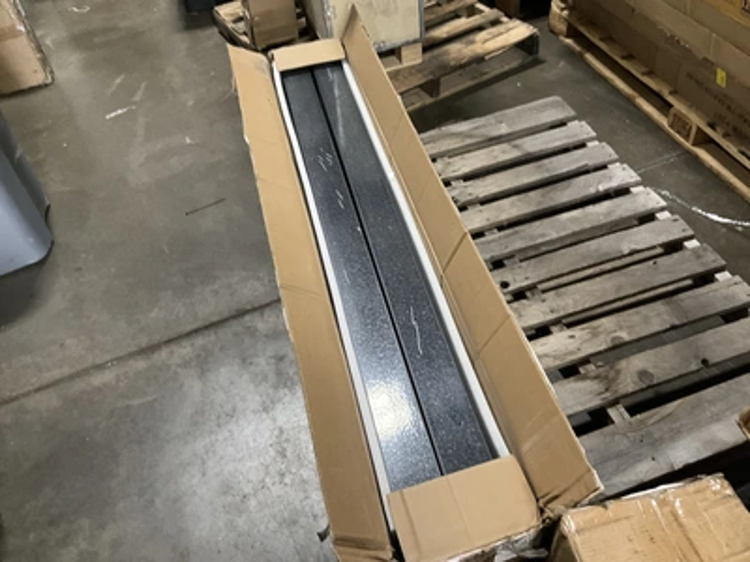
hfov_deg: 61.7
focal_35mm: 29
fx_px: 628
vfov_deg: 48.2
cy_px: 281
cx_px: 375
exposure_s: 1/30
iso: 320
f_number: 1.8
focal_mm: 3
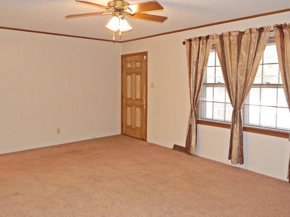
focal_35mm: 28
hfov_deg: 63.5
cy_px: 94
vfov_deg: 49.6
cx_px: 147
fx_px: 234
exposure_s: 1/30
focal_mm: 4
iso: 200
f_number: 3
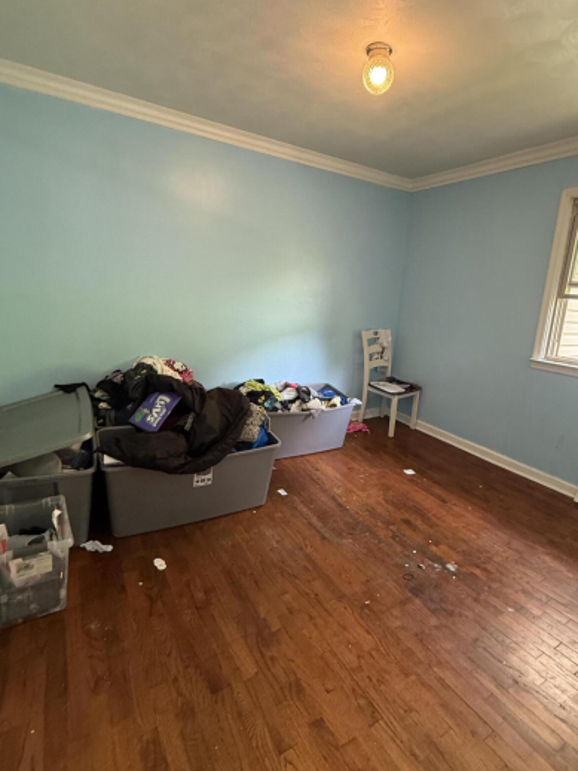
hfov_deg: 71.3
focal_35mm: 18
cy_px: 378
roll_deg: -4.6
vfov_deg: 87.8
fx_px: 401
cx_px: 327
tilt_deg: -11.9
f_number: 2.2
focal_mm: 2.22
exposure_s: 1/60
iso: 400
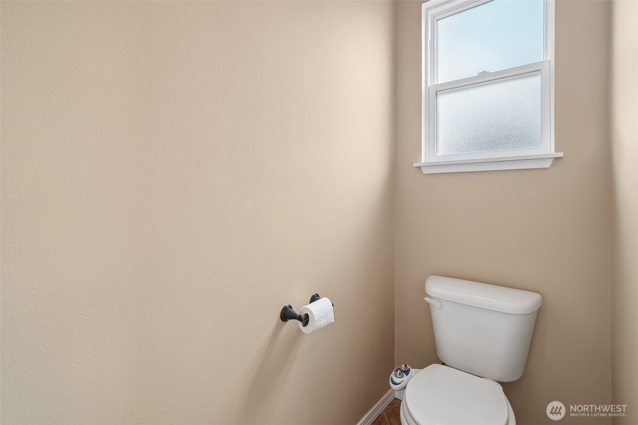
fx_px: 284
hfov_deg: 96.7
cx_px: 319
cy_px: 212
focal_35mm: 16
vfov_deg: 73.7
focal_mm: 16
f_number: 8
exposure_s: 1/60
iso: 1600
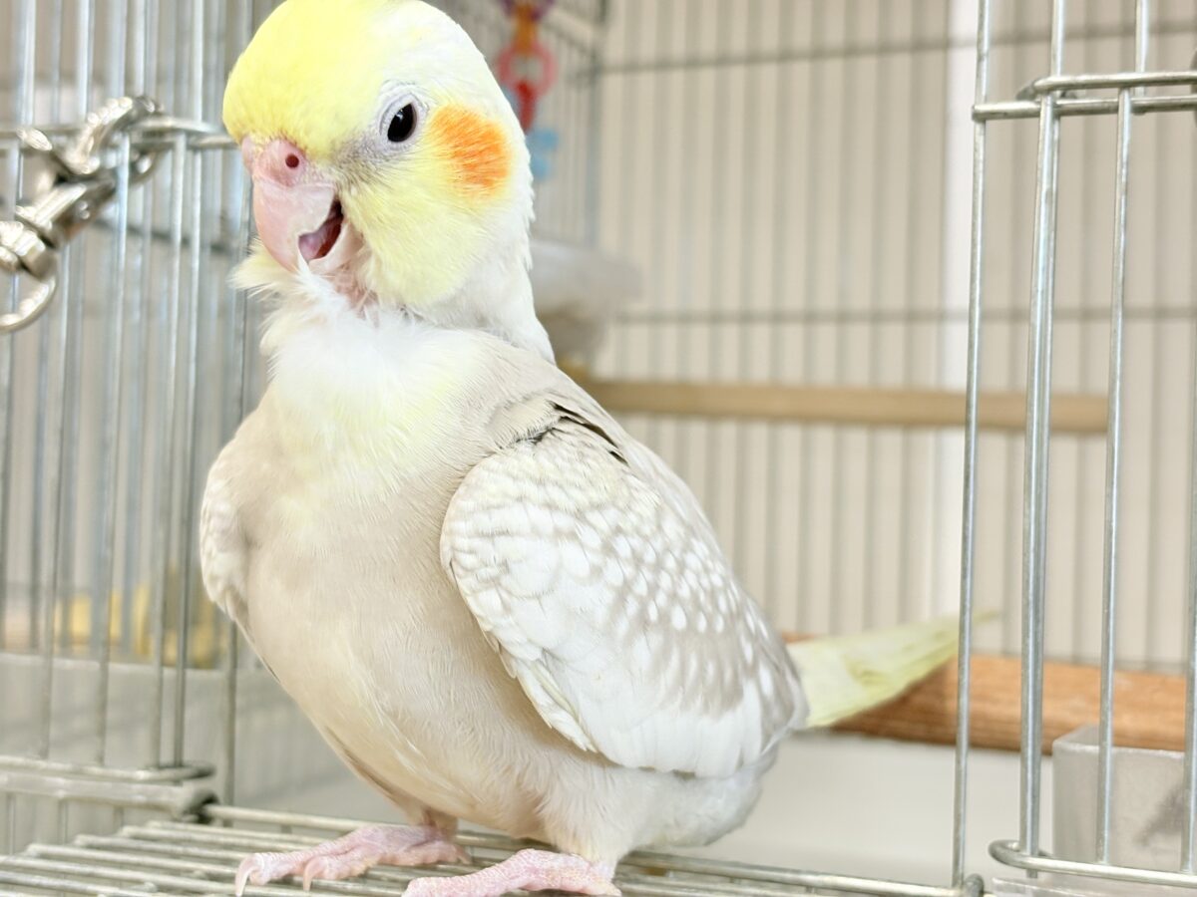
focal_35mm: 52
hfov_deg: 36.8
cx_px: 598
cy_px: 448
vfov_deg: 28.0
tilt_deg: +1.7
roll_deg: -2.0
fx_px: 1798
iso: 50
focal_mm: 5.96
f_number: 1.6
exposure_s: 1/50
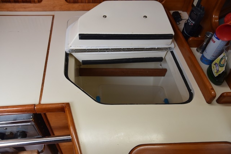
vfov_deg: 43.6
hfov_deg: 61.9
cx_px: 116
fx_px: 193
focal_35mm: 30
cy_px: 77
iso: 400
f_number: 4.5
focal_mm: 30
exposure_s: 1/80
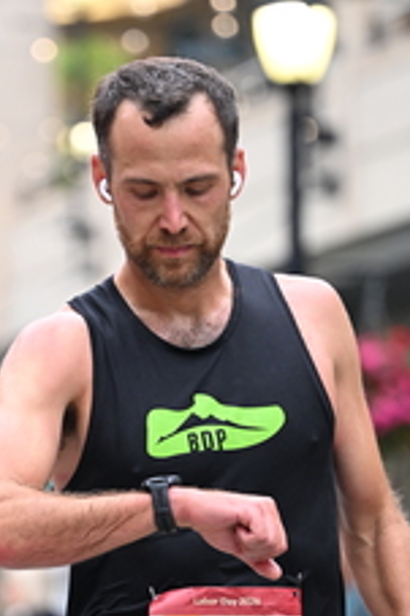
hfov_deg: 4.9
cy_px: 421
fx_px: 4773
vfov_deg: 7.4
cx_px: 15
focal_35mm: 279
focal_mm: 115
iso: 1600
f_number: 2.8
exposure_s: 1/800
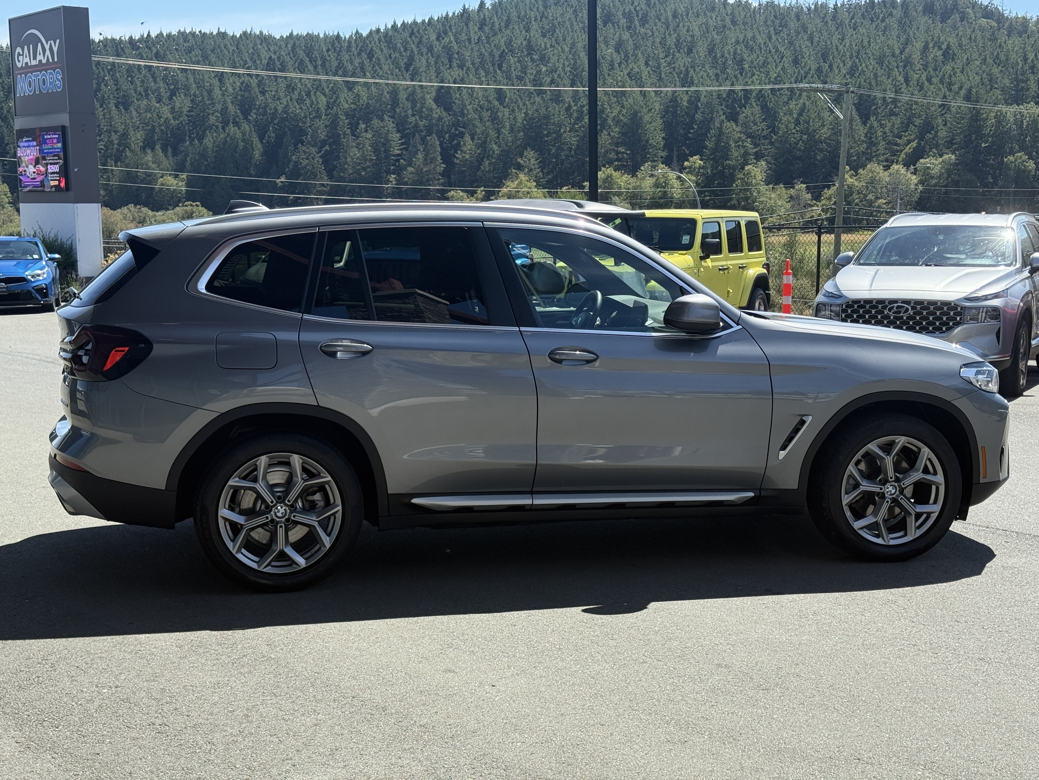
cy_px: 390
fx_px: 1441
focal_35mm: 48
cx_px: 520
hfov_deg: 39.7
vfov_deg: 30.3
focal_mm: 6.76
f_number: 1.78
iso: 80
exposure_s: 1/2577
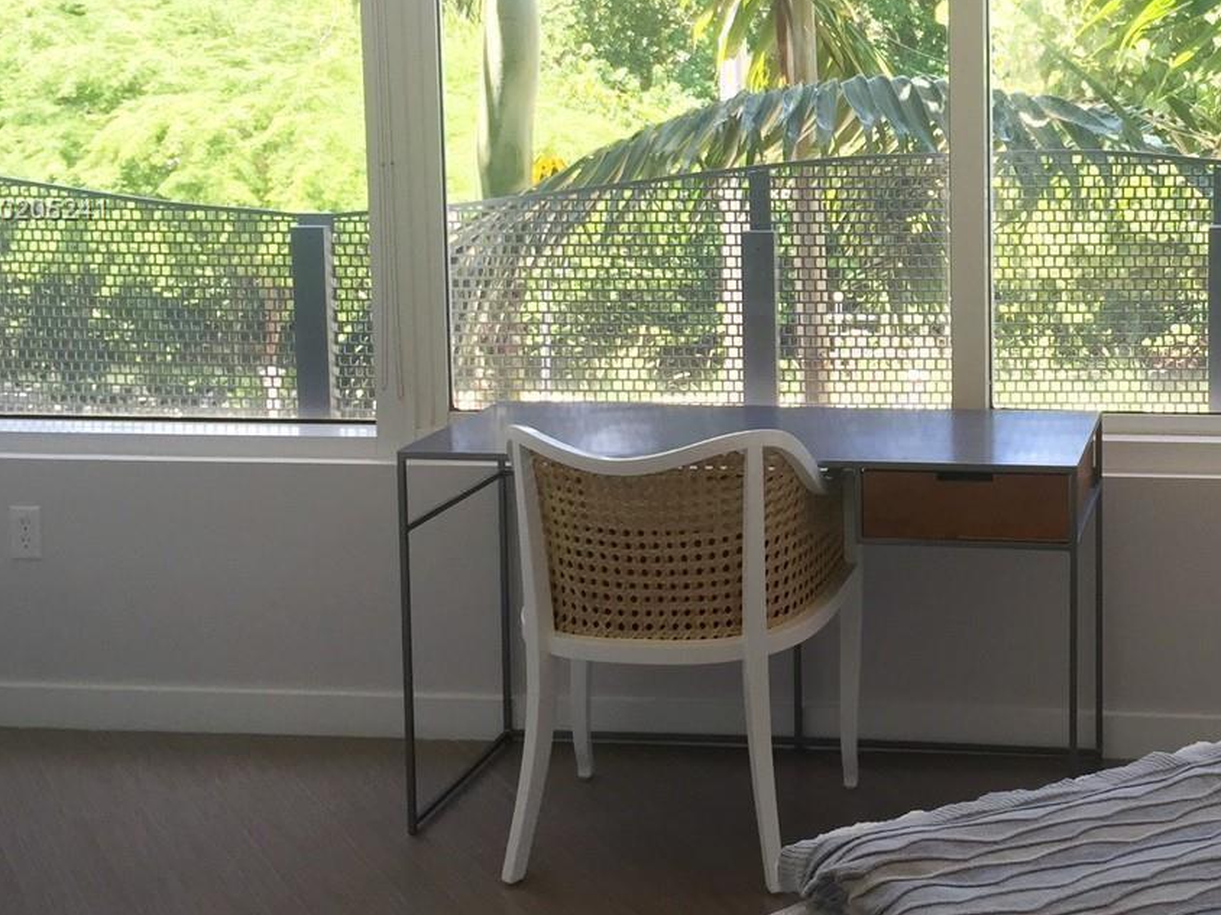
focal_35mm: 55
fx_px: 1940
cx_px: 1037
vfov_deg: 26.2
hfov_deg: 33.5
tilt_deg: -5.6
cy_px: 211
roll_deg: -0.9
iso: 40
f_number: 2.2
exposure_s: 1/60
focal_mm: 4.15
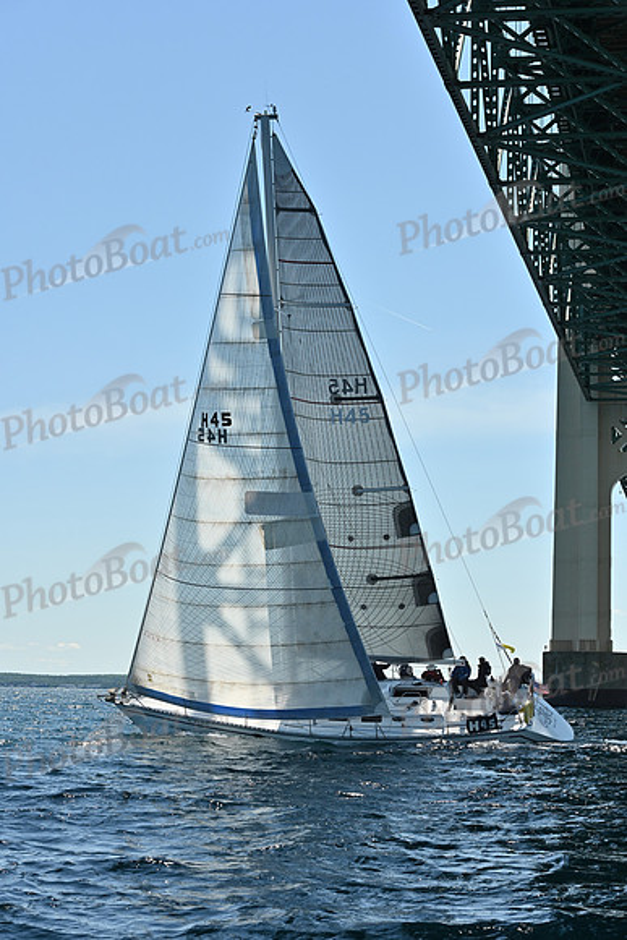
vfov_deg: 28.8
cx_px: 314
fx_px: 1828
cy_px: 470
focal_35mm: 70
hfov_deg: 19.5
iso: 320
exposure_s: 1/1000
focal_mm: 70
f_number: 8
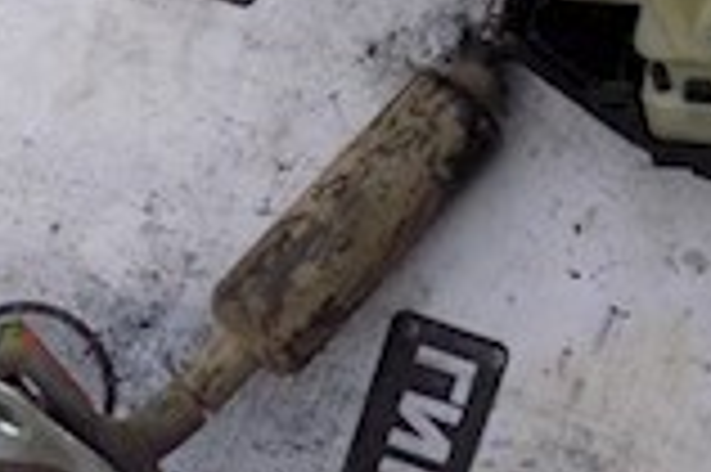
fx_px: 1914
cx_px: 526
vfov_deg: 13.3
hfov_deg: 20.9
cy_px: -243
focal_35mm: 97
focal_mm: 4
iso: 80
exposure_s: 1/250
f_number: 3.1
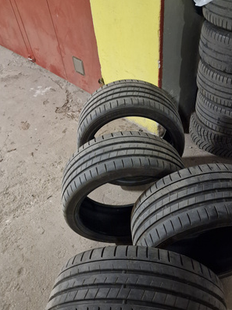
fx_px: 260
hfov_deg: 47.8
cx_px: 143
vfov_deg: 61.0
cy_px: 190
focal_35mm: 29
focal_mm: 6.4
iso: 1250
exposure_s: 1/25
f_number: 1.8
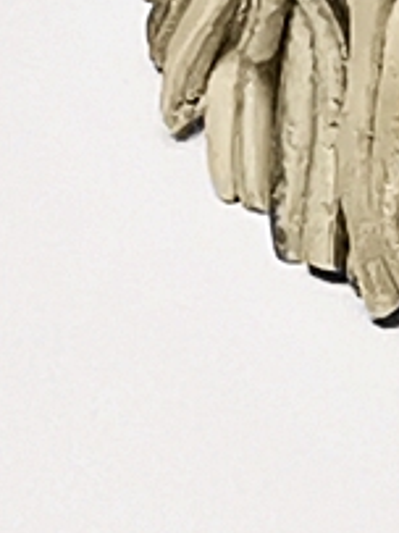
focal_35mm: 254
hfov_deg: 5.8
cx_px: 680
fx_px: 3908
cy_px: -924
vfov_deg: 7.1
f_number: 2.2
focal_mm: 2.26
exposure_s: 1/33.3
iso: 200
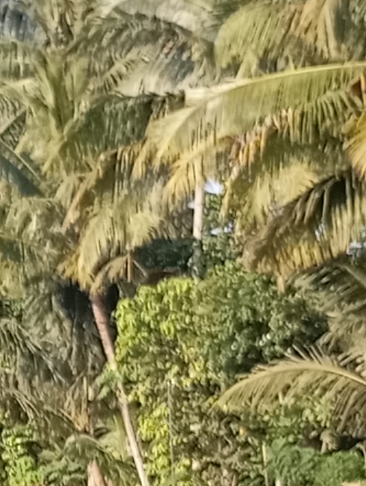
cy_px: 607
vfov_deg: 11.3
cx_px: -393
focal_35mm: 171
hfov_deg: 8.2
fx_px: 2405
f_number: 1.8
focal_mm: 4.27
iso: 100
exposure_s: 1/132
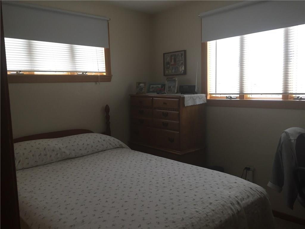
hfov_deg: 61.7
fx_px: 256
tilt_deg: -6.8
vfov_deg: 48.2
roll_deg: +2.8
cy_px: 114
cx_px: 152
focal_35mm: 29
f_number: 2.2
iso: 80
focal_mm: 4.15
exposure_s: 1/30
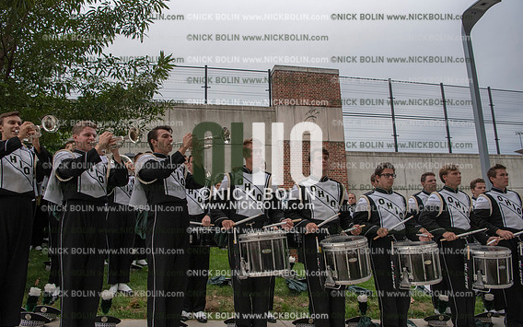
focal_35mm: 25
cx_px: 257
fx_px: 356
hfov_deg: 72.5
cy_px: 166
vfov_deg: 49.3
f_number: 5
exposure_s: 1/4000
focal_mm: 24
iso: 1250
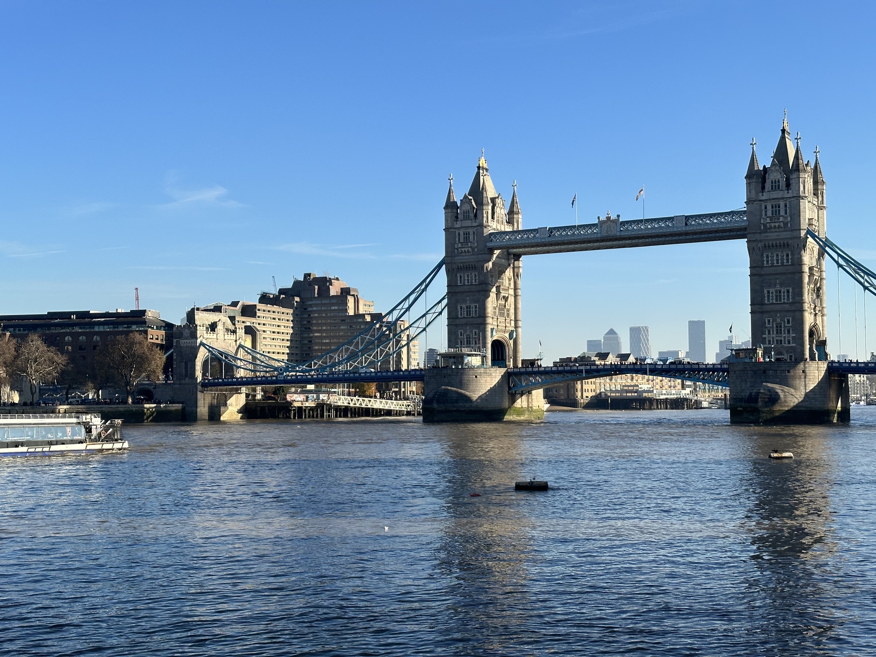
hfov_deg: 39.7
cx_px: 438
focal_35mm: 48
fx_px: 1215
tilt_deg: +2.6
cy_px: 328
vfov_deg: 30.3
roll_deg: +0.4
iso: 64
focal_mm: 6.86
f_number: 1.78
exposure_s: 1/2976
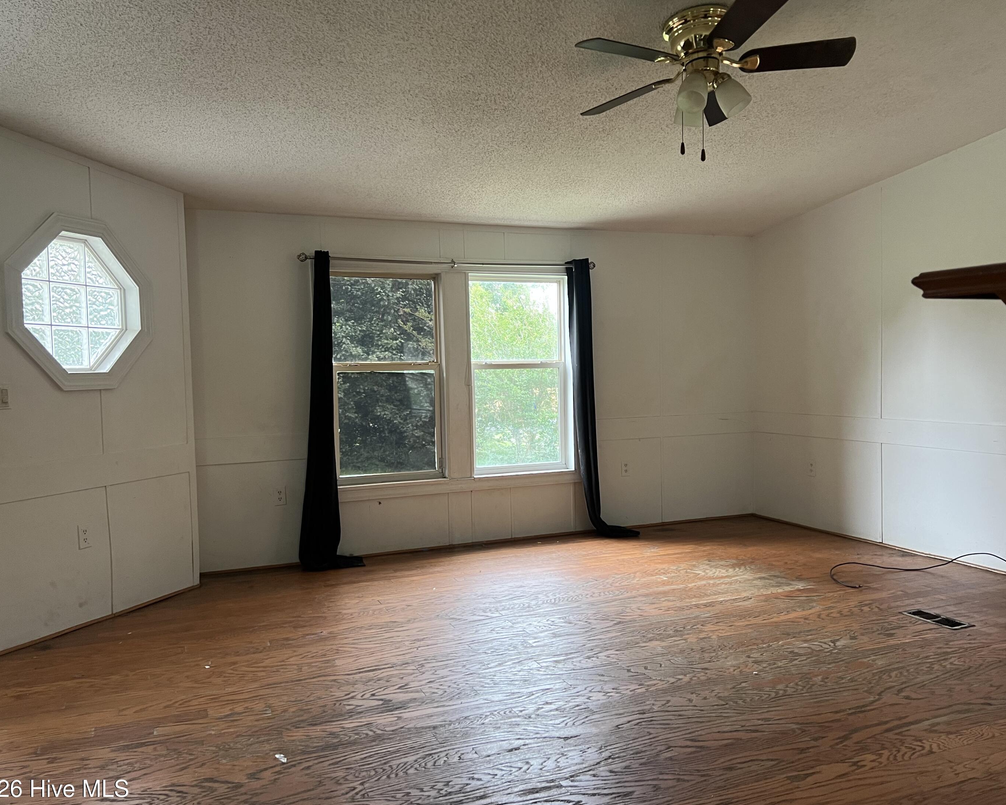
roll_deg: +0.6
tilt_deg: -4.1
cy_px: 410
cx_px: 507
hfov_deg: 62.2
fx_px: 834
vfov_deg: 51.5
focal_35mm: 28
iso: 160
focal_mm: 5.7
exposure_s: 1/60
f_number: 1.5
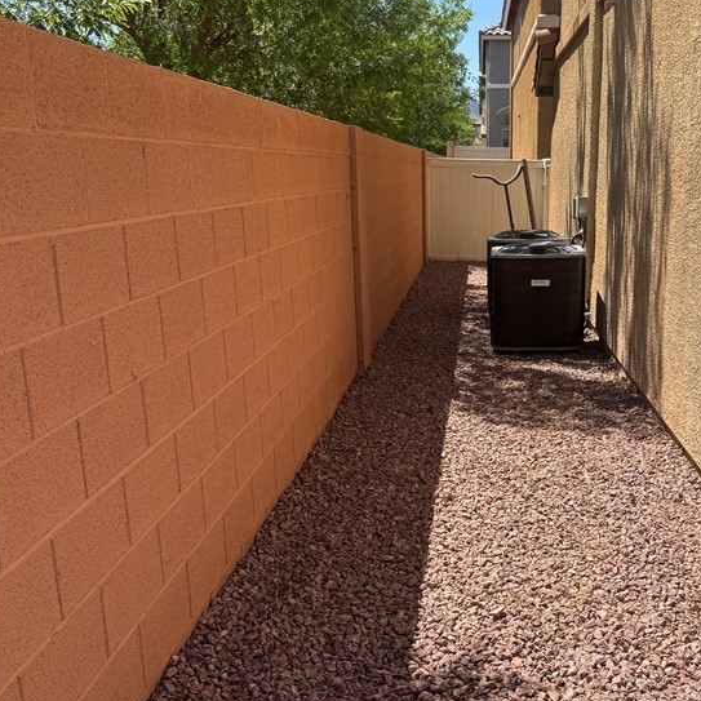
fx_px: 916
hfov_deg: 41.2
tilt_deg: -18.6
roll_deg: +1.0
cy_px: 438
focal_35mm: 40
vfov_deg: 41.6
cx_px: 480
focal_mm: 6.76
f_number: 1.78
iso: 80
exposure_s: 1/3096
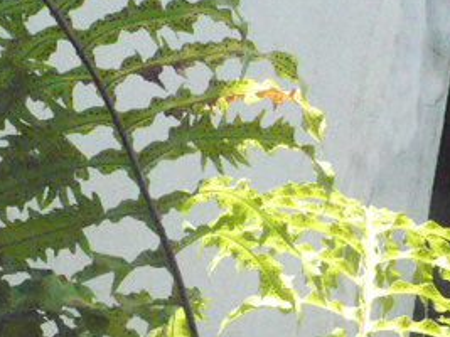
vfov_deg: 17.4
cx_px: 177
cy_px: 286
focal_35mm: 84
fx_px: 1091
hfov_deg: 23.3
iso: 1250
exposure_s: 1/1000
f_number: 8
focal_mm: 5.8
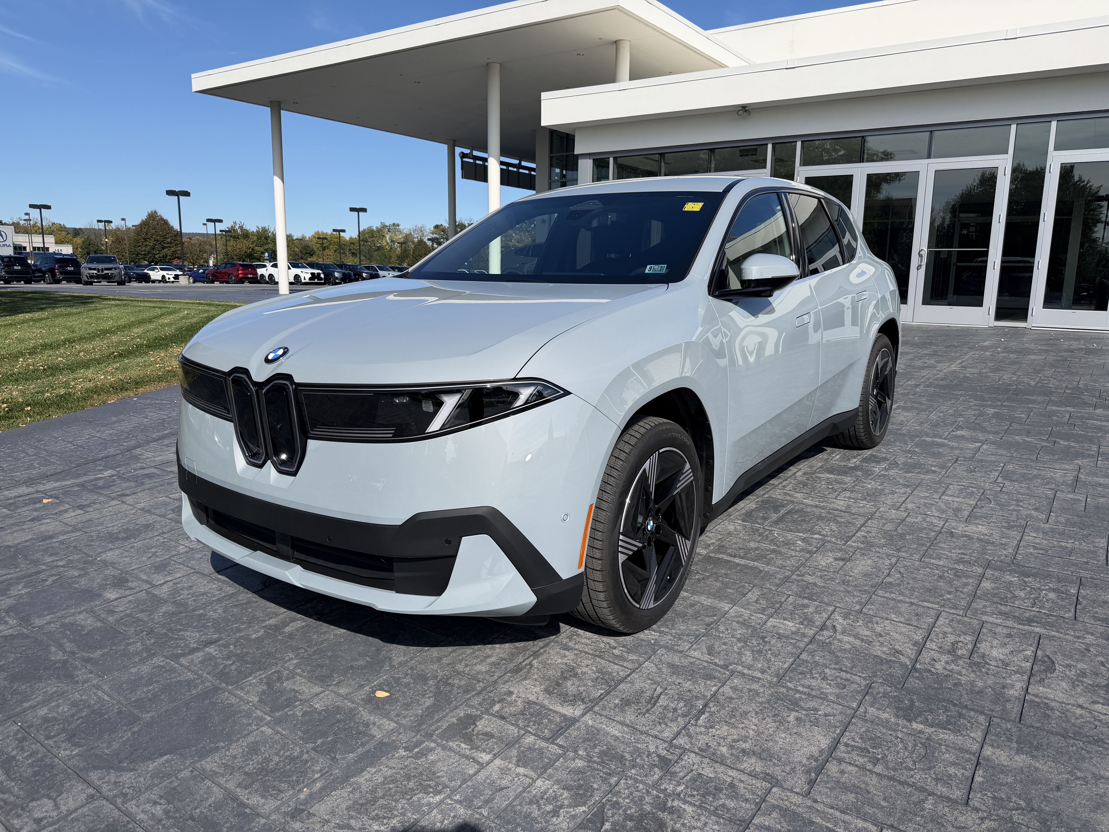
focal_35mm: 24
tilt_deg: -10.0
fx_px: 769
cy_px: 416
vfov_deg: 56.8
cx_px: 554
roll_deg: -1.1
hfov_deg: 71.6
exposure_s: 1/4673
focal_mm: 6.76
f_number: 1.78
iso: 80
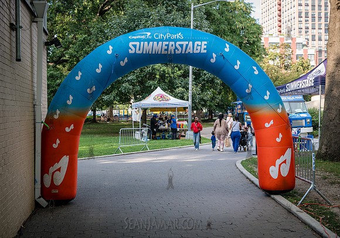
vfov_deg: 29.3
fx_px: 455
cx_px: 164
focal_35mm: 47
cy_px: 119
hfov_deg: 41.0
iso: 1000
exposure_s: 1/800
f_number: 4.5
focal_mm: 45
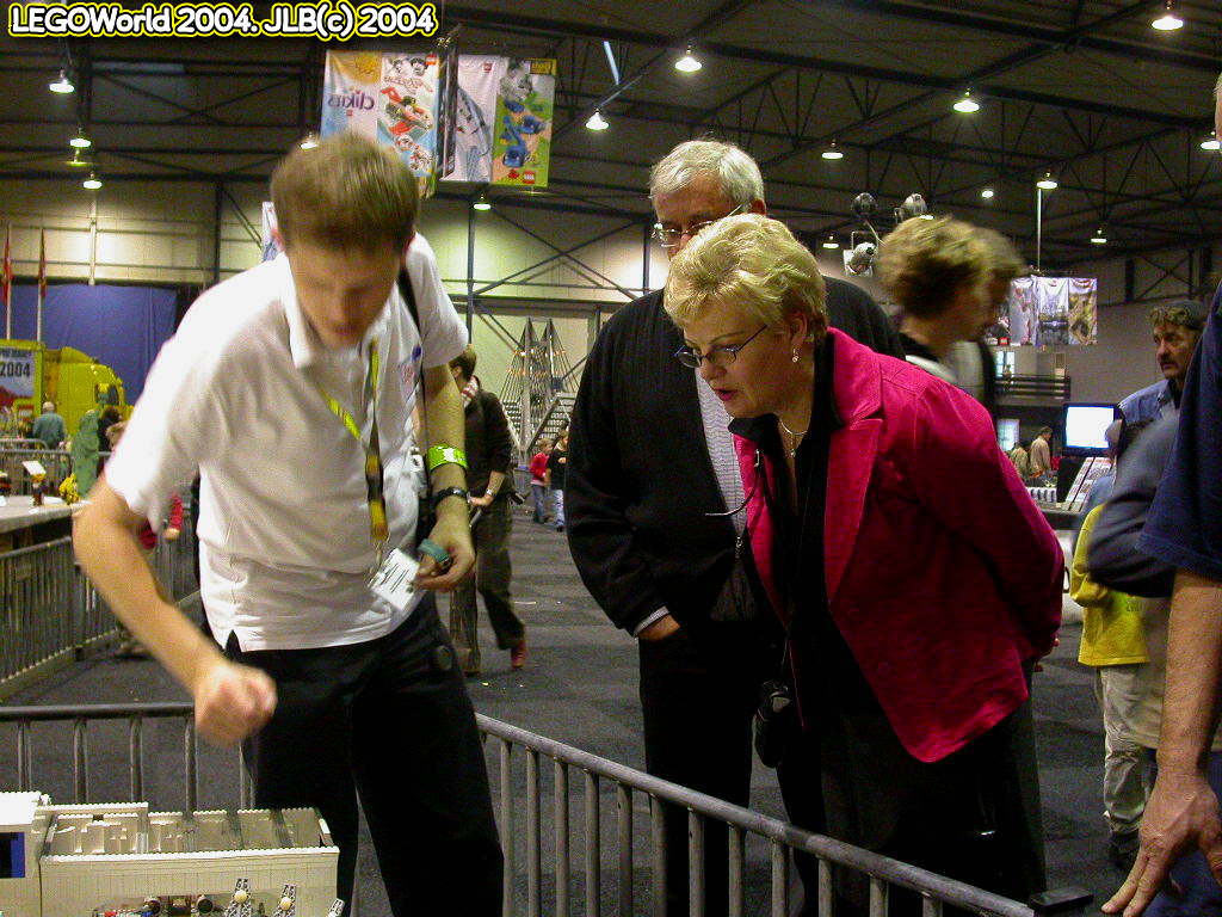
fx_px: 1589
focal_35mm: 45
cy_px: 458
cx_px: 611
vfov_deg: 32.2
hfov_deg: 42.1
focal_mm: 9.3
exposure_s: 1/30
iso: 400
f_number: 2.7
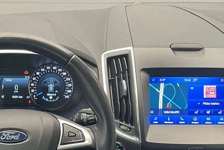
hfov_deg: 32.9
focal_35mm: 59
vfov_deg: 21.9
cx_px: 43
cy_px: 160
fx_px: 367
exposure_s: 1/60
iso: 250
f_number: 1.6
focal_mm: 5.1
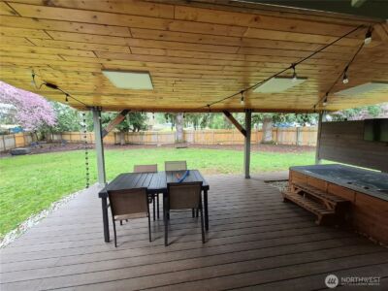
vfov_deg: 89.9
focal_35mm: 13
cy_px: 146
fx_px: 146
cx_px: 194
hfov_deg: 106.2
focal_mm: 1.74
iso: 80
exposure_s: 1/120
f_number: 2.2
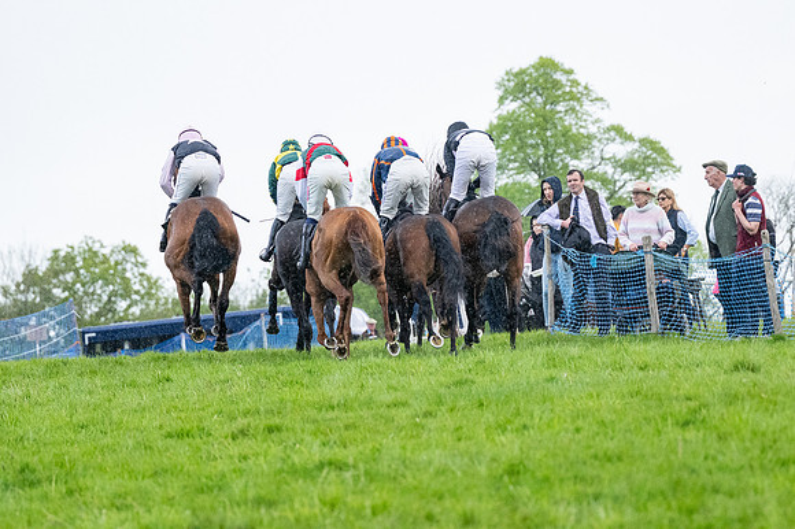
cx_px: 398
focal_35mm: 225
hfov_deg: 9.2
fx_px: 4966
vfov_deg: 6.1
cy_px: 264
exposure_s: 1/1600
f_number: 4
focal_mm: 150
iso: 2000
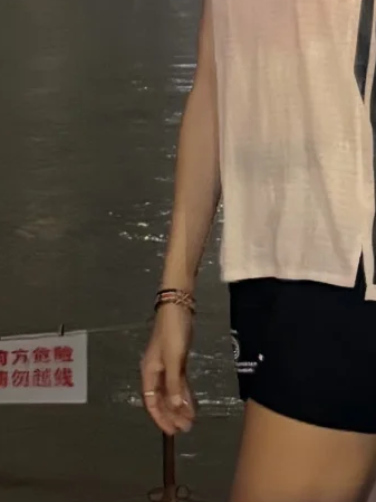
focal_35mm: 77
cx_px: 274
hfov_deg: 19.0
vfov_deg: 25.1
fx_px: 1115
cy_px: 350
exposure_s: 1/25
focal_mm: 6.76
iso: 1000
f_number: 1.78
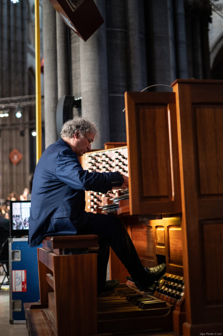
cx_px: 112
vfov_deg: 39.6
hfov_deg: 26.9
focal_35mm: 50
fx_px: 465
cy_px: 168
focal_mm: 50
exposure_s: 1/800
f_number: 1.4
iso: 2000
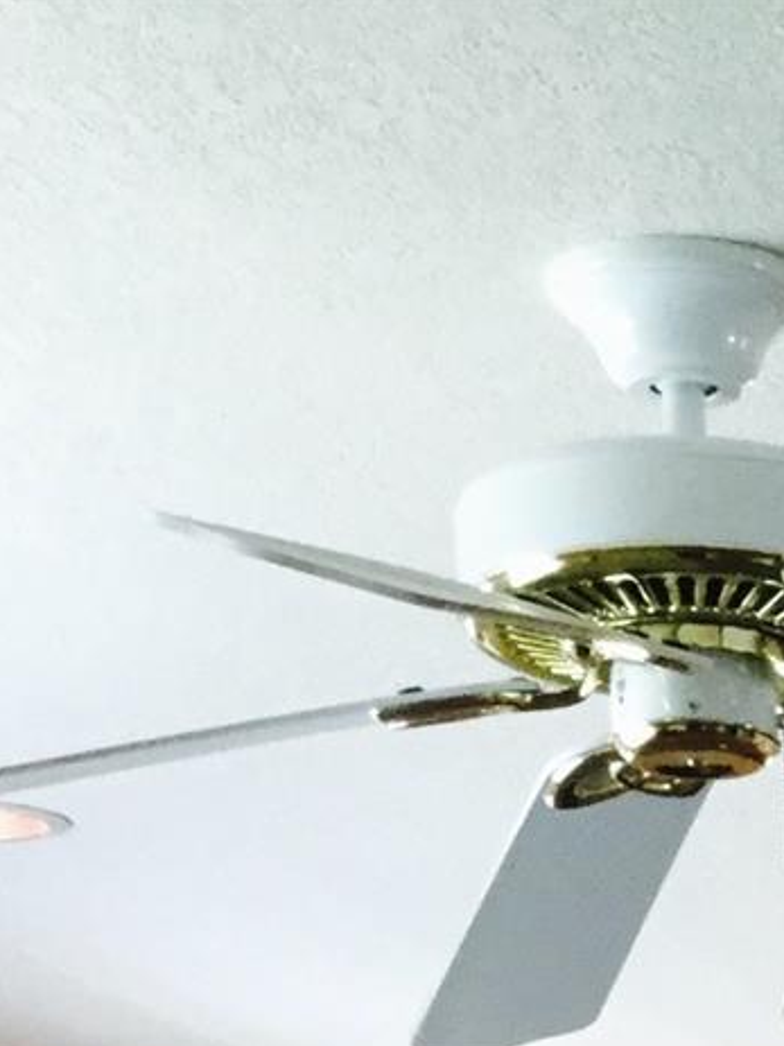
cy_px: 2250
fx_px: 4048
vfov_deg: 12.5
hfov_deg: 10.5
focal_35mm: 134
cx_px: 1362
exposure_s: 1/30
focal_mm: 3.3
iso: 80
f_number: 2.4
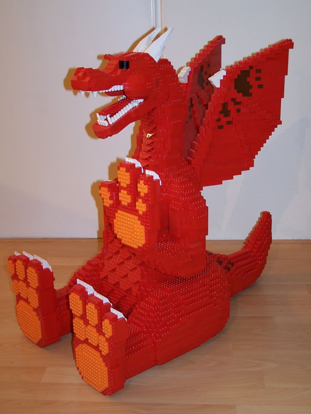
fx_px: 611
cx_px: 156
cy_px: 207
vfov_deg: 37.5
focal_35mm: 51
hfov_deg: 28.6
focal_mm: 8.5
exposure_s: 1/2
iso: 80
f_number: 3
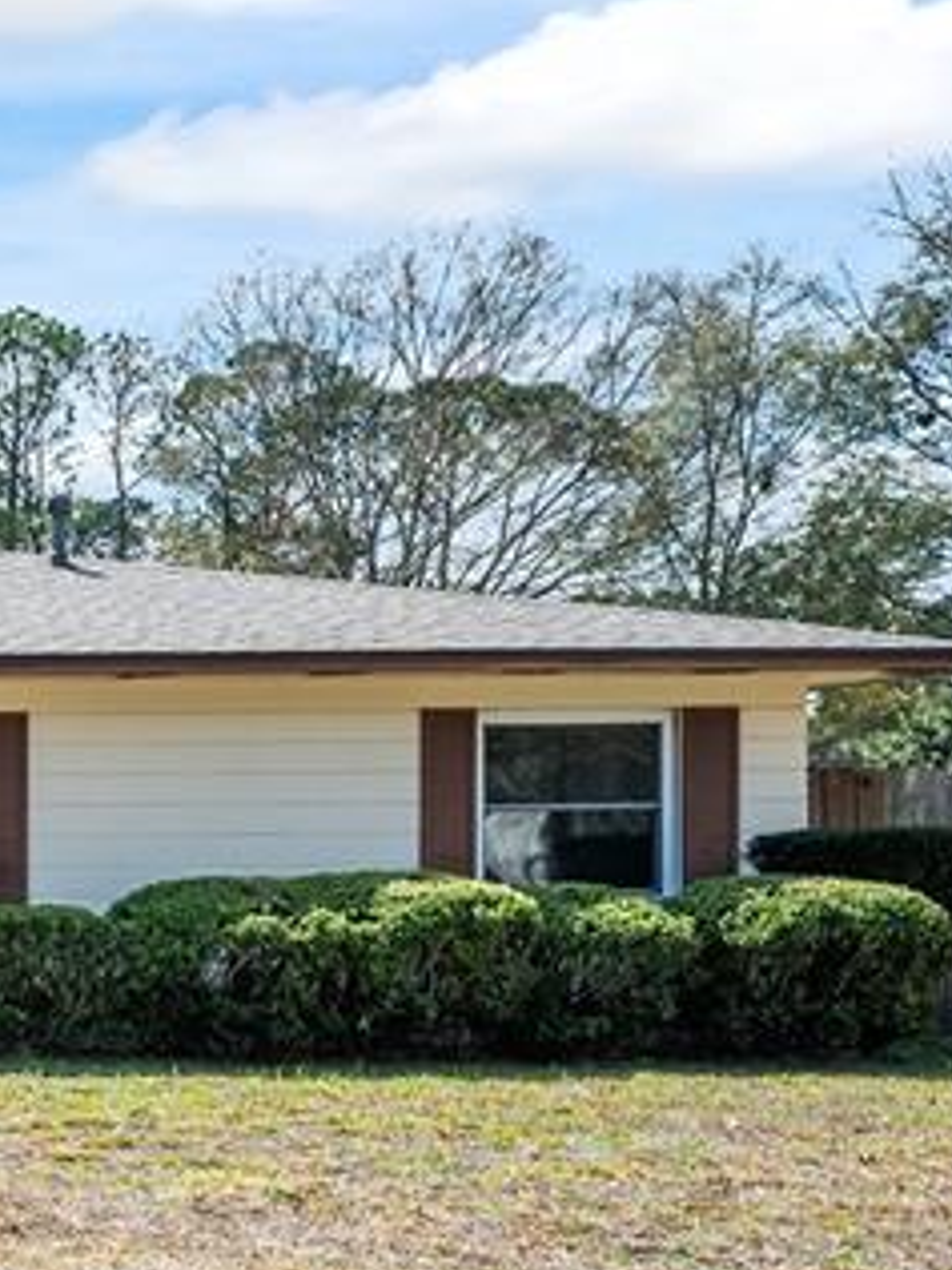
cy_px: 900
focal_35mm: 56
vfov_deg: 33.9
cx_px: -719
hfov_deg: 19.8
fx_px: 2053
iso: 500
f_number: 7.1
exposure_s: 1/800
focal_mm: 18
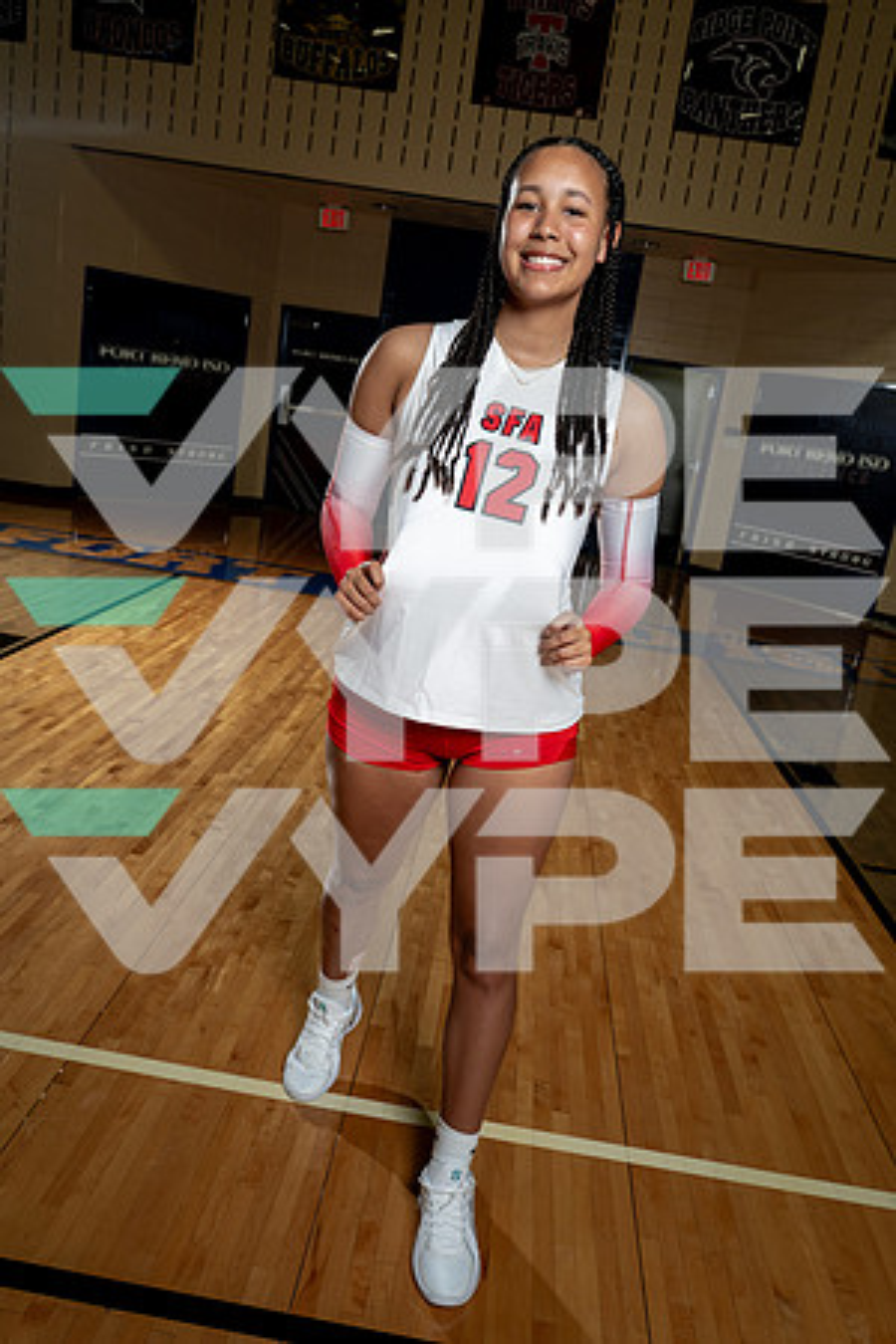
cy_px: 672
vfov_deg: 63.7
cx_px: 448
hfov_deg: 45.0
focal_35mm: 29
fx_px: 1083
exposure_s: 1/250
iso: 500
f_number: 5.6
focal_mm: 29
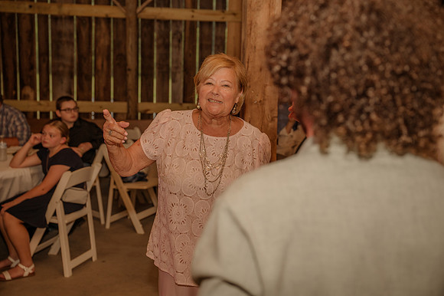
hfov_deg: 40.4
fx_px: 604
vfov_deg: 27.5
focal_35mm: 49
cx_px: 222
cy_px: 148
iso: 320
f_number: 4
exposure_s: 1/200
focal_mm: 49
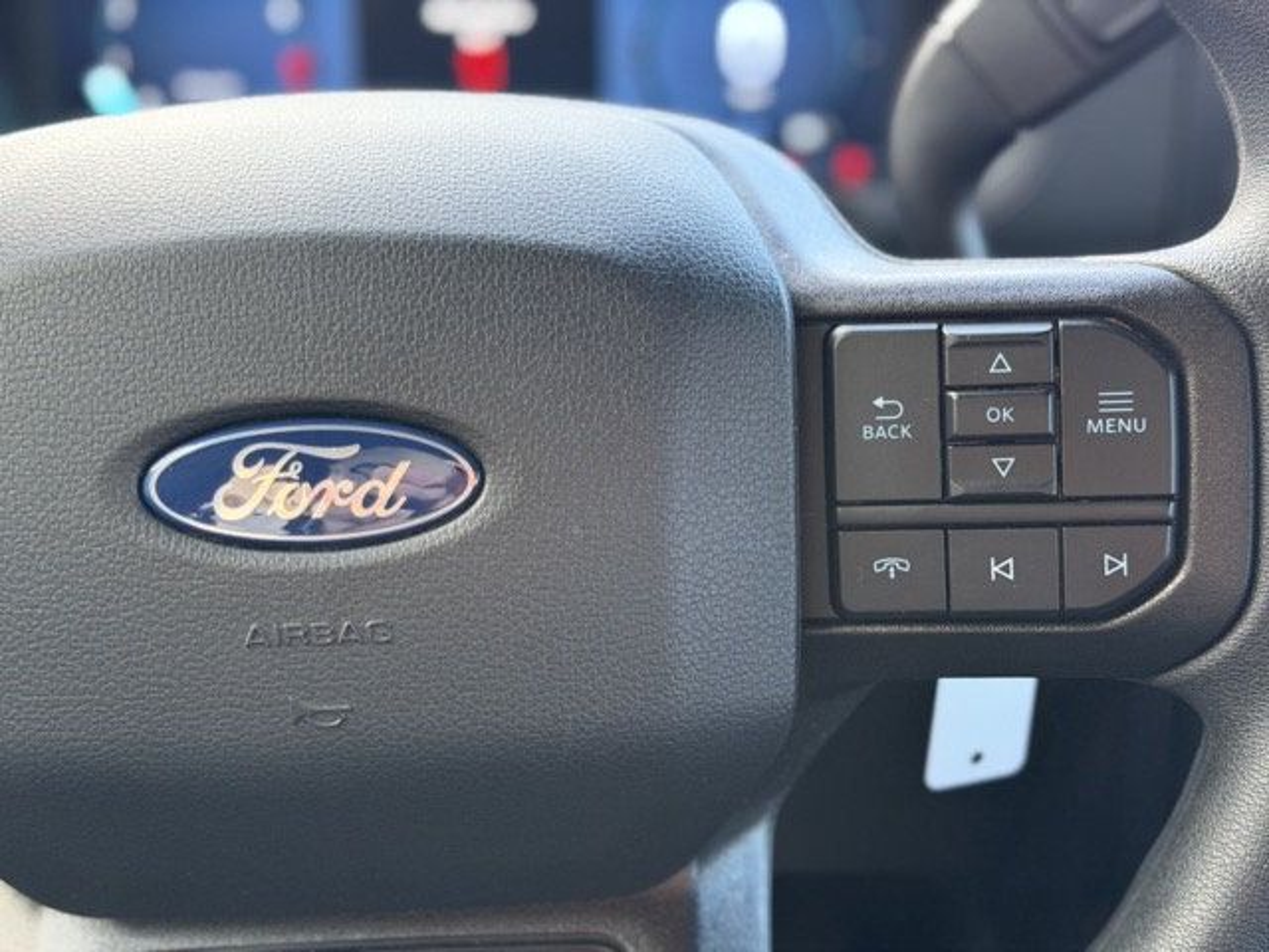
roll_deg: -0.3
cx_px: 634
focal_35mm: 48
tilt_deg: -27.1
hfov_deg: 39.7
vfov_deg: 30.3
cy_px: 476
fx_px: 1760
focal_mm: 6.76
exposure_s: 1/60
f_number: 1.78
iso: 250
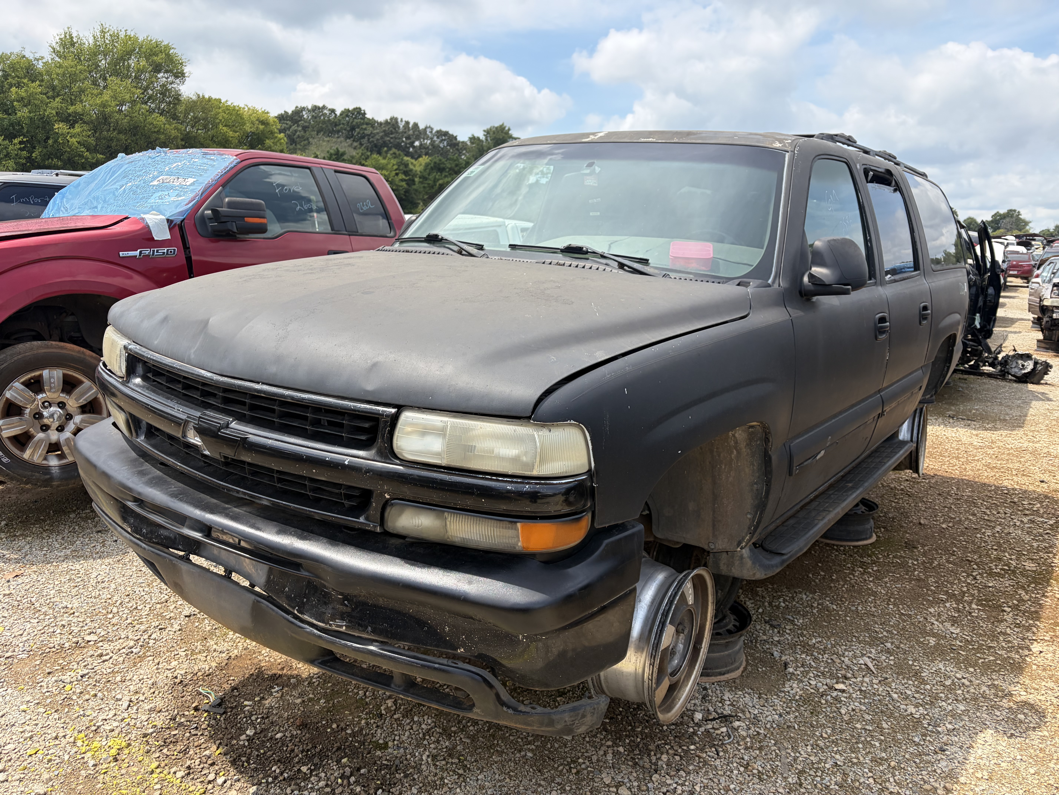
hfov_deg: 67.3
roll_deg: -1.9
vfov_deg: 53.1
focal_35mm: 26
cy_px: 398
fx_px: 795
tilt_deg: -9.5
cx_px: 530
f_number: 1.6
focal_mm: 5.96
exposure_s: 1/2538
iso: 64
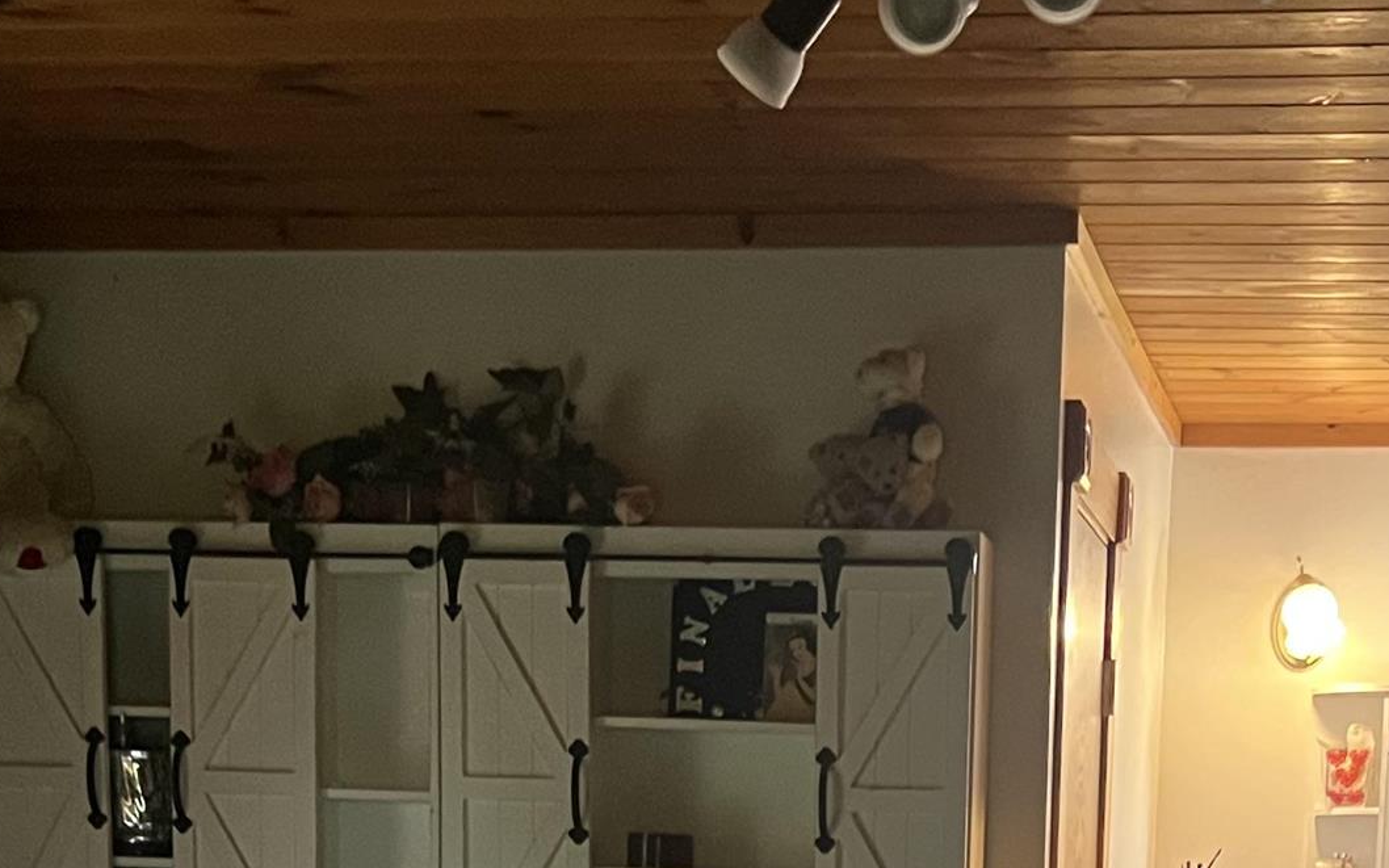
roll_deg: -1.9
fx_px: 3028
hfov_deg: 25.7
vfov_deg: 14.8
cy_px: 1425
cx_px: 926
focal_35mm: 80
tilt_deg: -10.4
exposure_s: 1/40
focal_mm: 5.7
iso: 500
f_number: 1.5
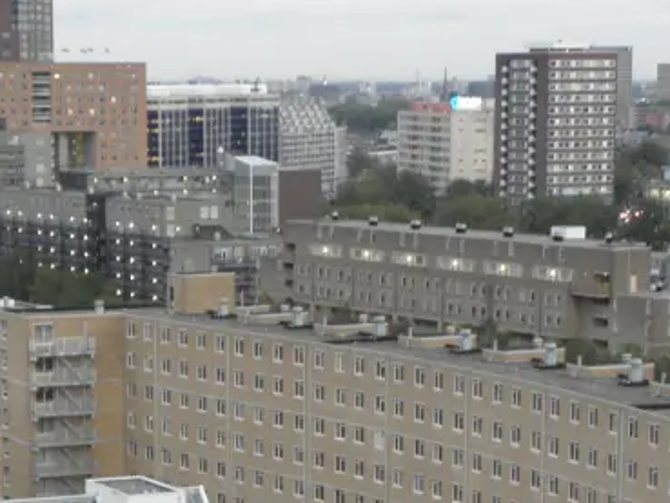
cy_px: 542
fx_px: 2633
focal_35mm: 136
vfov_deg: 10.8
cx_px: 251
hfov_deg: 14.5
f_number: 3.4
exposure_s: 1/10
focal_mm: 8.19
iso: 160
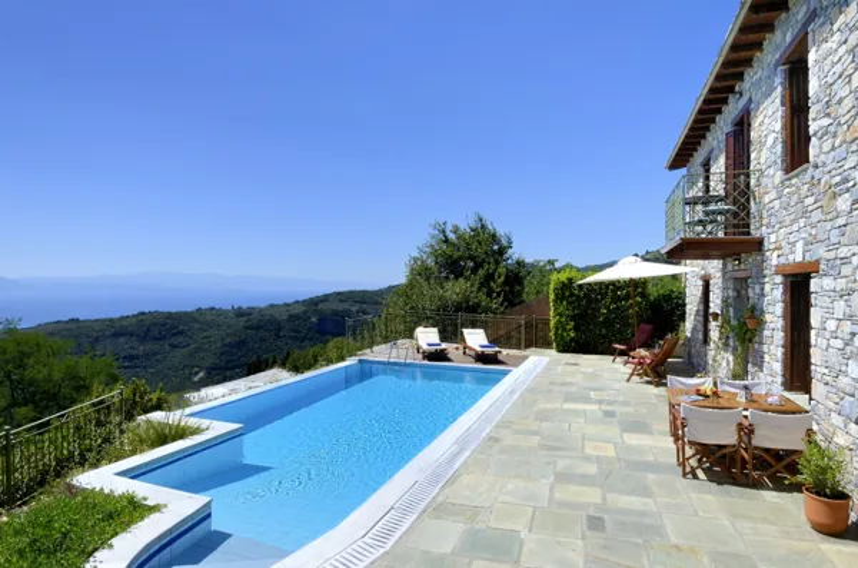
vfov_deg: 67.1
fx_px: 428
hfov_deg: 90.1
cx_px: 429
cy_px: 284
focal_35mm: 18
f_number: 13
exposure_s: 1/250
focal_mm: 12
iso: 200
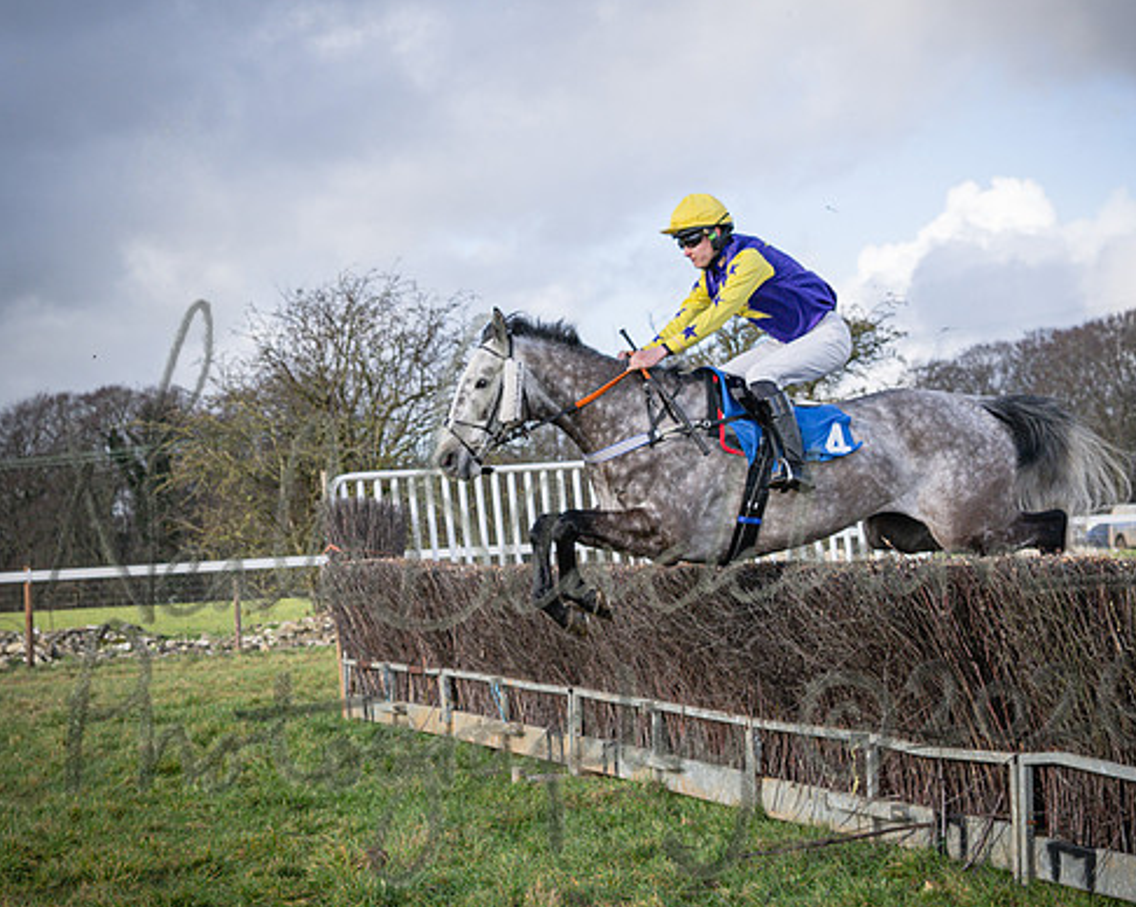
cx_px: 304
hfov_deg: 28.0
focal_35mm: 67
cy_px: 637
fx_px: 2251
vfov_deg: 22.6
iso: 400
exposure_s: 1/1600
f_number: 4
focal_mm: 35
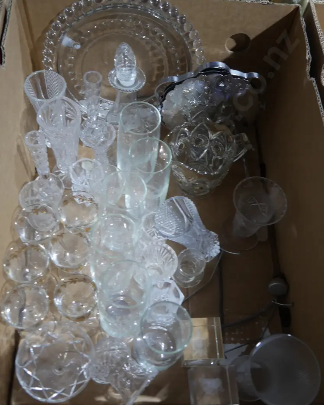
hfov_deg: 43.4
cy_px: 211
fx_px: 407
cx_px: 160
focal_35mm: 34
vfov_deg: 52.8
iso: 800
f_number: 3.6
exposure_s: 1/60
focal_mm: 16
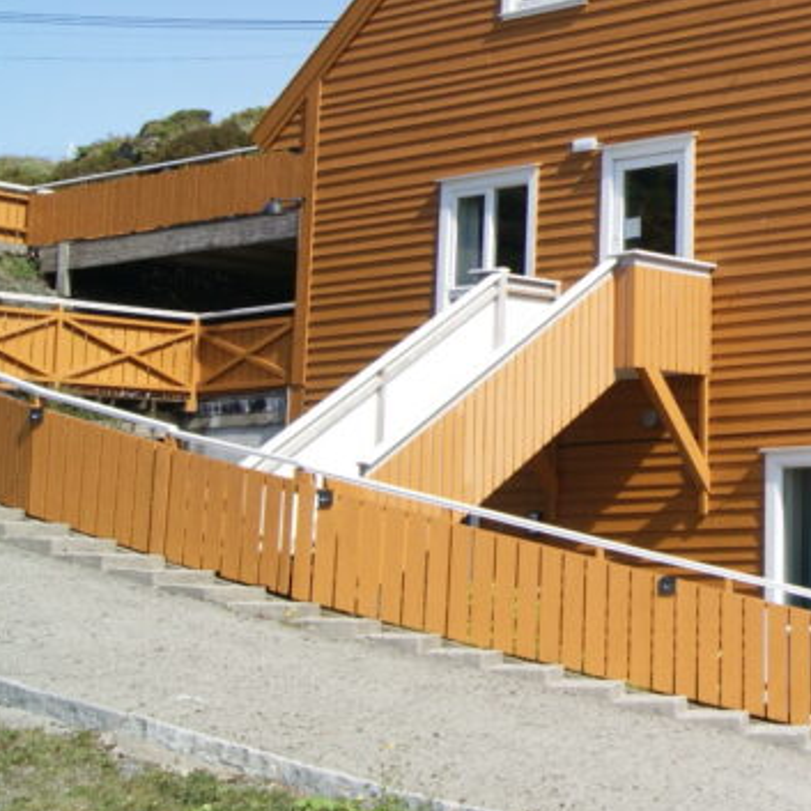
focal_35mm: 74
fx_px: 1961
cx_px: 1018
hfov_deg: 21.4
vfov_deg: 23.1
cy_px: 210
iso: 100
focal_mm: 20
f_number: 13
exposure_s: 1/160
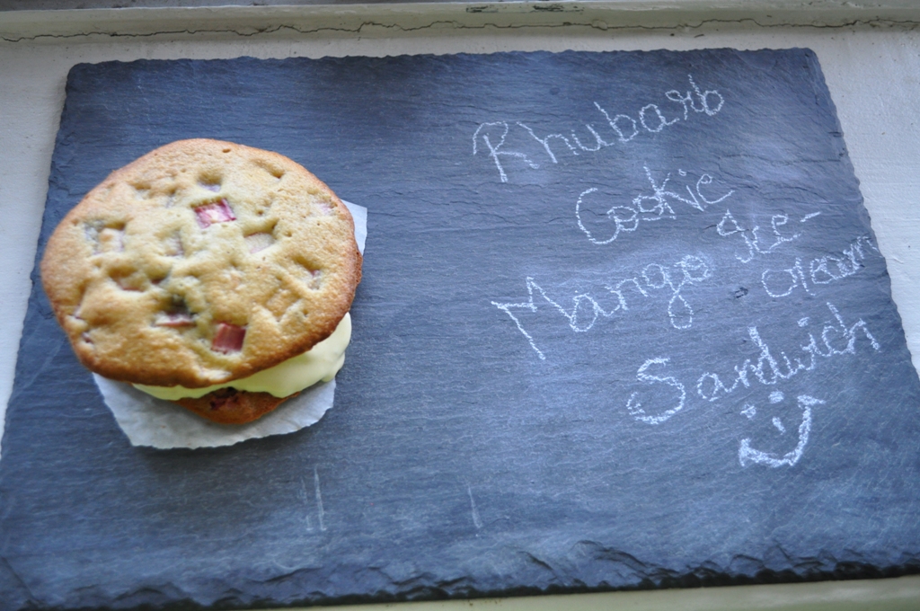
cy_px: 306
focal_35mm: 36
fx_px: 919
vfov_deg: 36.8
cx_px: 460
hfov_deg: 53.2
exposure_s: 1/60
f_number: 4
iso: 1000
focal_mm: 24
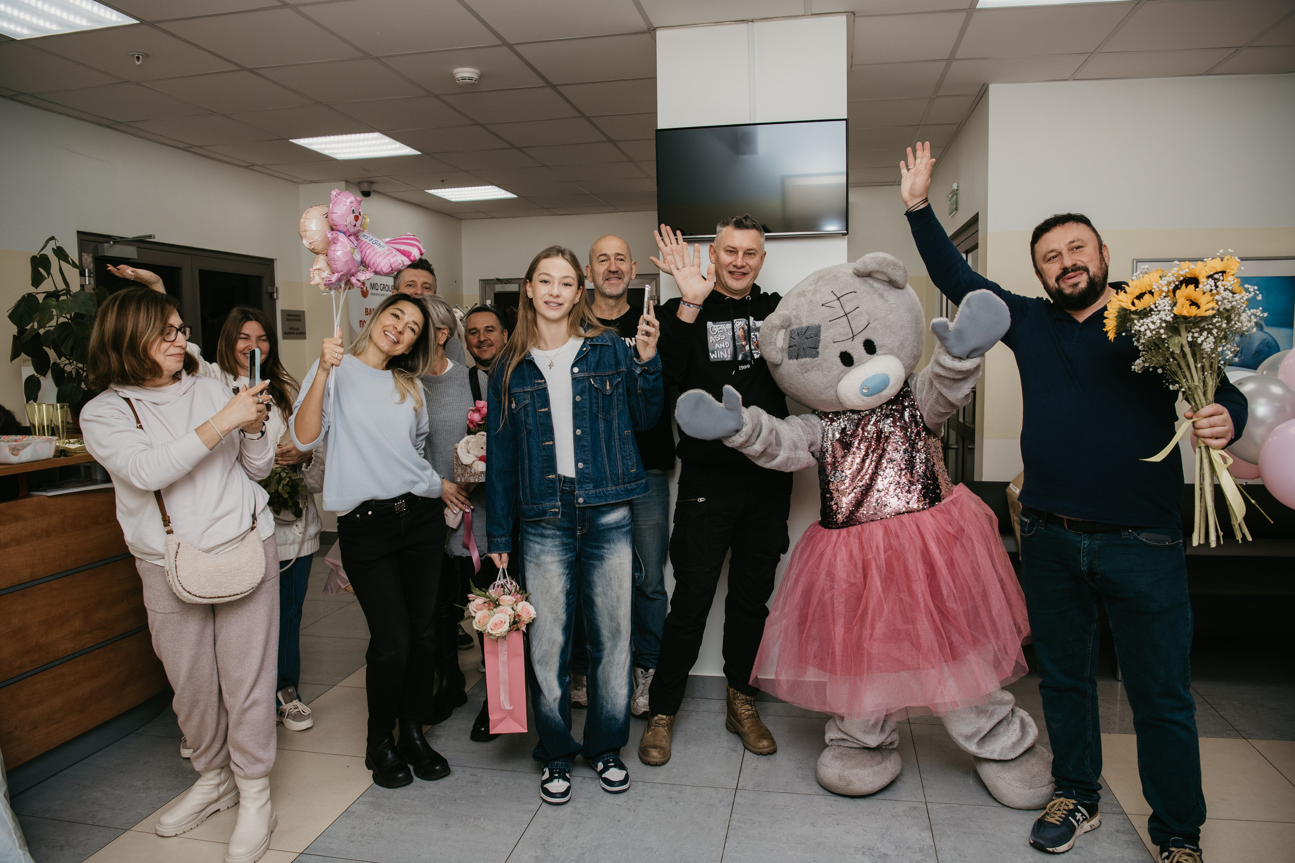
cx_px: 648
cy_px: 432
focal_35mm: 24
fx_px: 863
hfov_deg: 73.7
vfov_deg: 53.1
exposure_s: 1/160
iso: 125
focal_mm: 24
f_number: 4
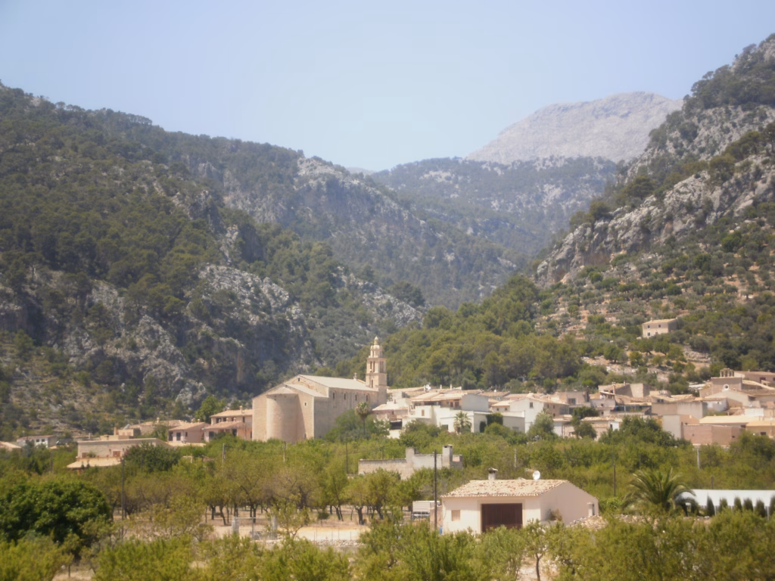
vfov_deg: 14.1
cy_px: 290
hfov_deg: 18.7
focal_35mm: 105
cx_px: 388
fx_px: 2351
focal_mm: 18.6
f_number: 5.9
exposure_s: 1/320
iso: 100
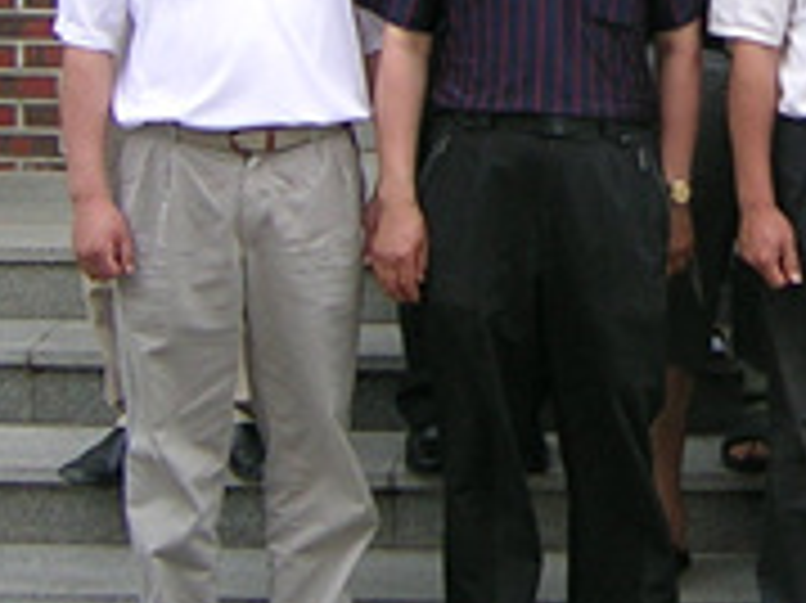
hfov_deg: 15.0
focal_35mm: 129
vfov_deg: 11.3
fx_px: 3002
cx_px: 851
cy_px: -122
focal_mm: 5.5
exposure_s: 1/76.3
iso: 50
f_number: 2.8
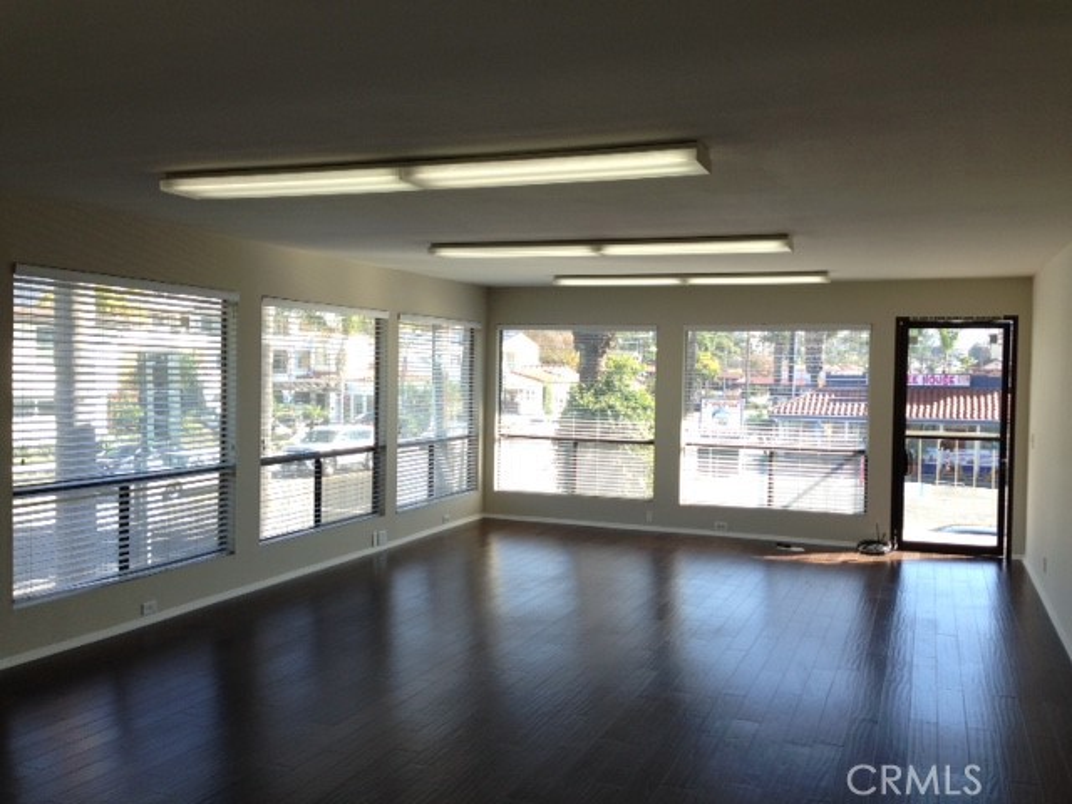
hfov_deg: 55.4
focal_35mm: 33
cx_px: 536
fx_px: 1022
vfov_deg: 42.9
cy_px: 402
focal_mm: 4.12
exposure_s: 1/199
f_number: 2.4
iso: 50
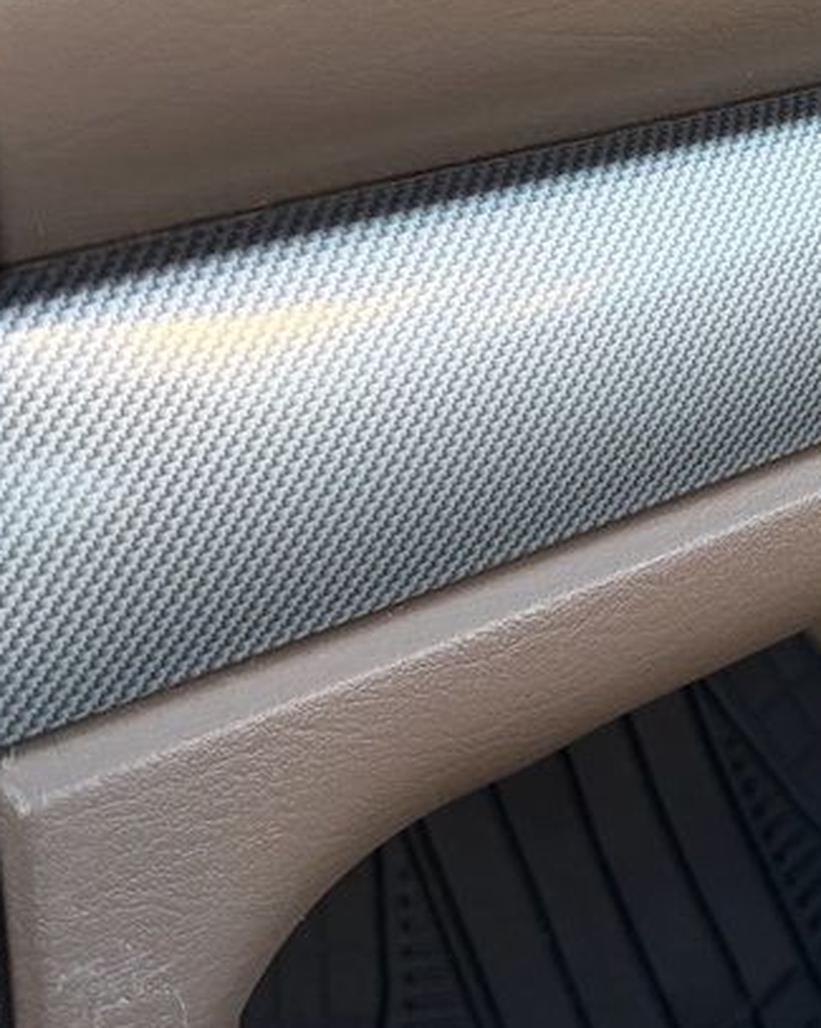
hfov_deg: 23.3
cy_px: 210
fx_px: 1794
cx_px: 1018
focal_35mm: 59
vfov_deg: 31.2
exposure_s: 1/95
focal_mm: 6.76
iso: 200
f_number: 1.78
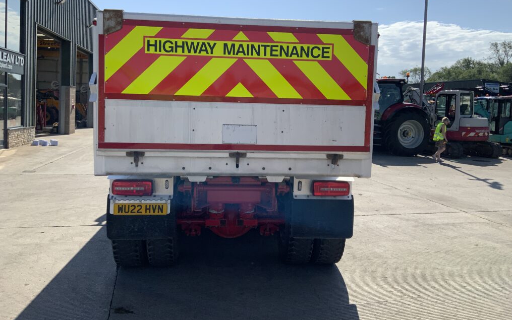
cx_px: 258
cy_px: 131
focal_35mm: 31
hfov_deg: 61.2
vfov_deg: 40.5
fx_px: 433
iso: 16
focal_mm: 3
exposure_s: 1/2801
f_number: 1.8
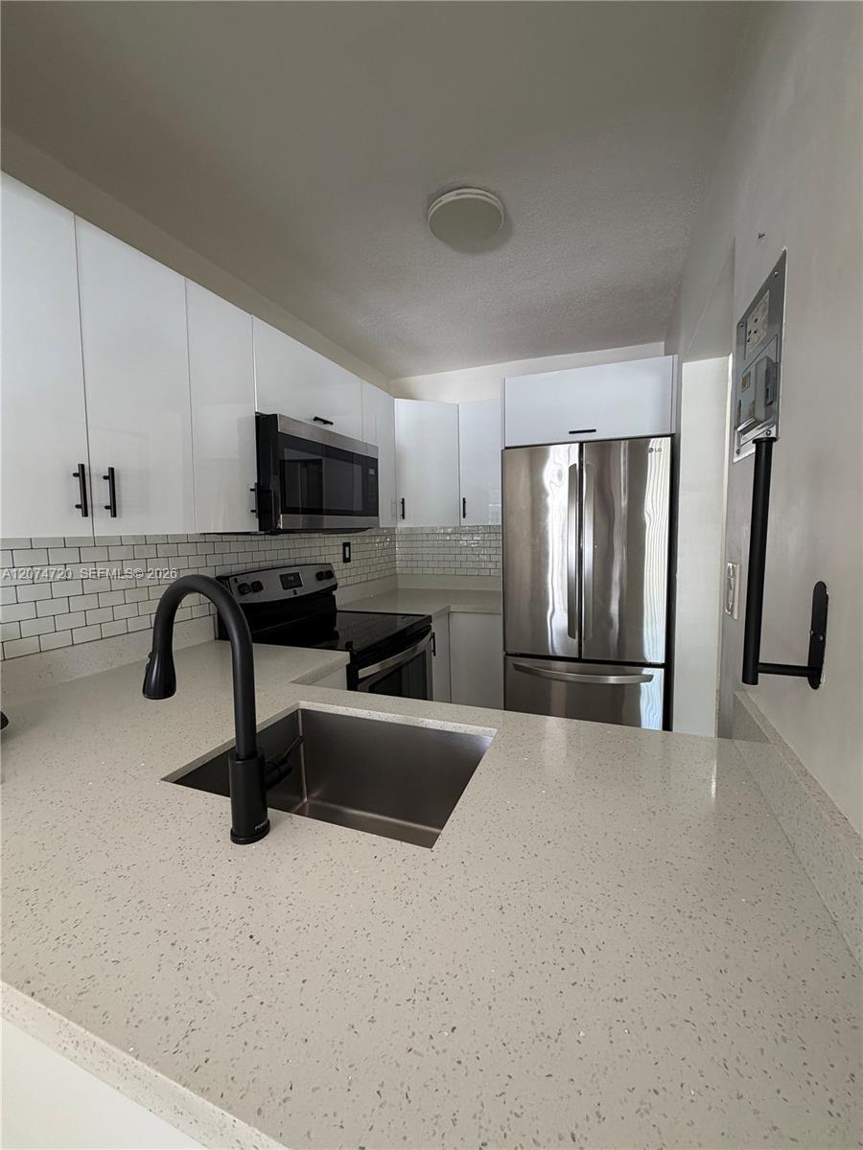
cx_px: 432
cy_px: 575
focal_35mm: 14
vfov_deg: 102.1
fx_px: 465
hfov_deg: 85.7
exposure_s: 1/60
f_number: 2.2
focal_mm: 2.22
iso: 250
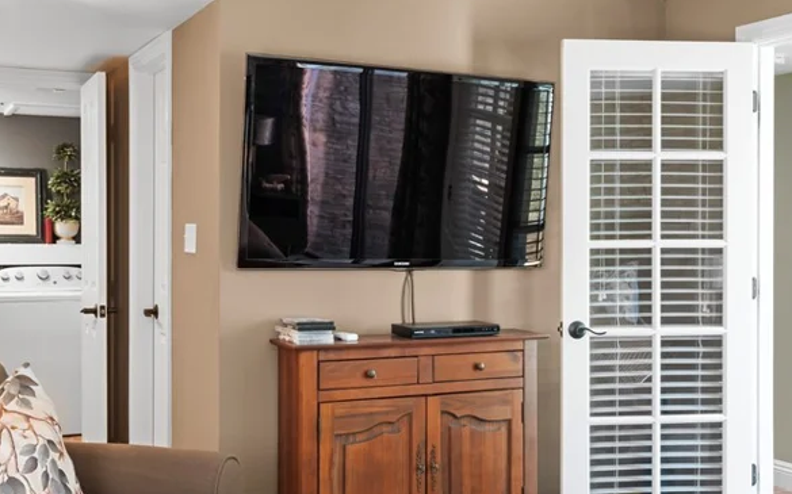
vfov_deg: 25.8
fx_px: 1079
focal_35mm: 50
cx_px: 464
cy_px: 255
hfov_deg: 40.2
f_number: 8
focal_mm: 28
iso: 400
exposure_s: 1/8
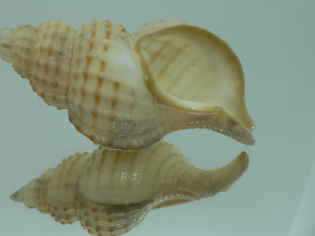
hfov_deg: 41.9
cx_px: 126
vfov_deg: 32.1
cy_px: 91
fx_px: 409
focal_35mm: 45
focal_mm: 4.6
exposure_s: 1/60
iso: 80
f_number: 2.8
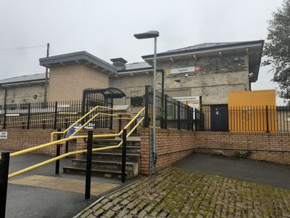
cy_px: 109
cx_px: 145
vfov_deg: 51.4
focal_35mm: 27
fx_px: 226
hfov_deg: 65.3
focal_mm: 3.6
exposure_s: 1/346
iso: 40
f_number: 1.9
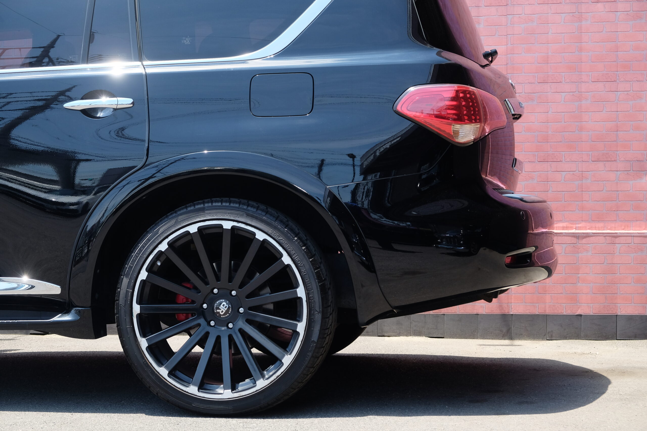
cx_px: 324
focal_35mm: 69
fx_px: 1240
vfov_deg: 19.7
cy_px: 216
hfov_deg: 29.2
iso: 400
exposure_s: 1/340
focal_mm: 46.3
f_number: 5.6
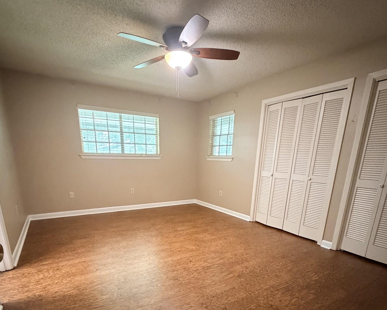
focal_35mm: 19
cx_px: 186
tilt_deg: -15.8
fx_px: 218
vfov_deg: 67.8
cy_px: 220
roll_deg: -1.0
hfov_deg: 83.2
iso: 1000
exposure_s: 1/40
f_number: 2.2
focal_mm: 2.22
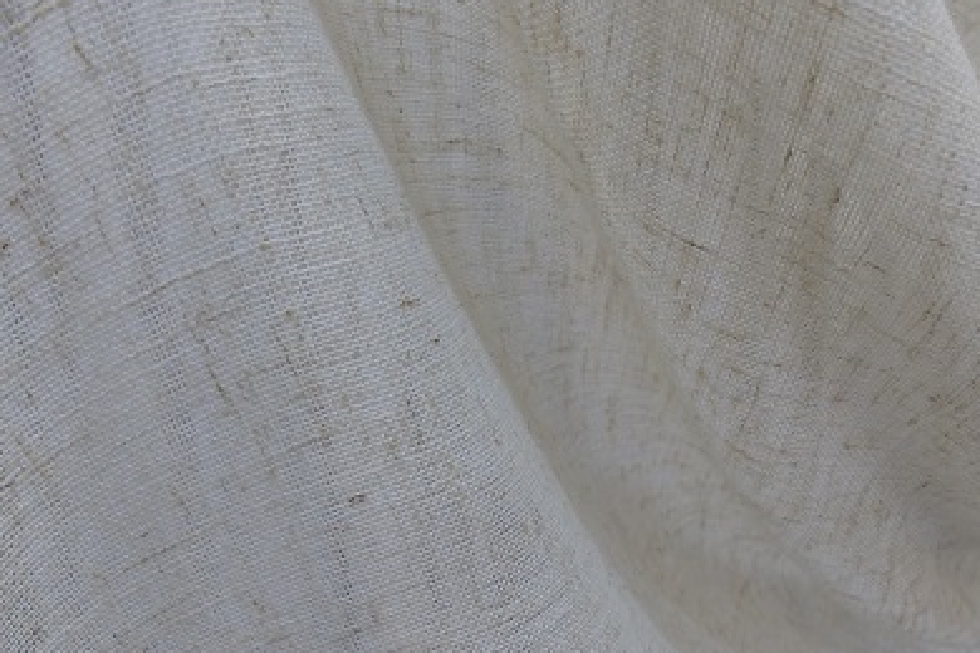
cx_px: 500
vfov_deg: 41.1
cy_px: 304
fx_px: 871
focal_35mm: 32
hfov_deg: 58.7
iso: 160
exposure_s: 1/60
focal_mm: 5.4
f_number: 2.8
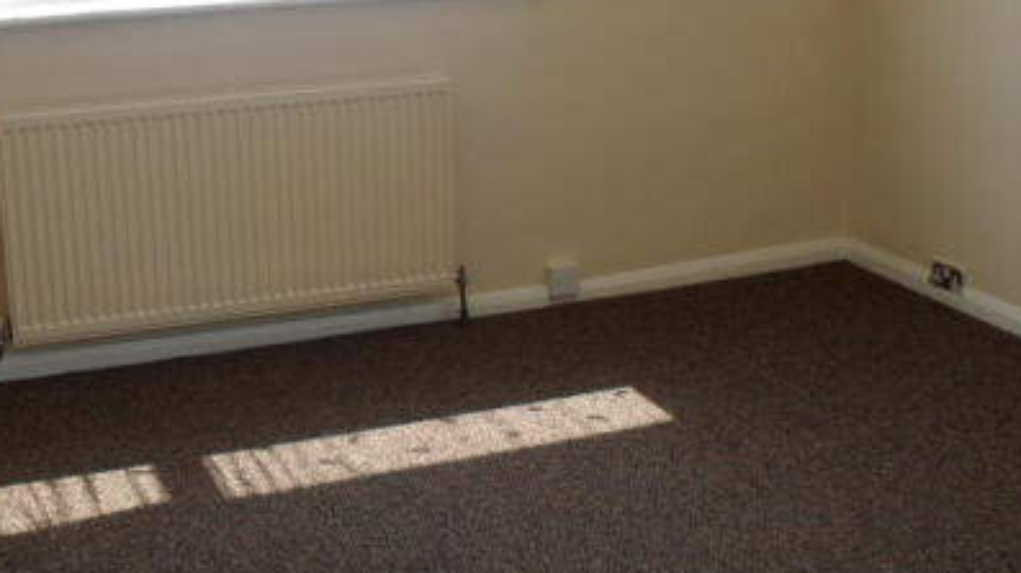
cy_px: 207
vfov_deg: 21.4
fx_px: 1516
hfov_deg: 37.1
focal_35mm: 56
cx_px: 428
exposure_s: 1/90
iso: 80
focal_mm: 6.3
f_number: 3
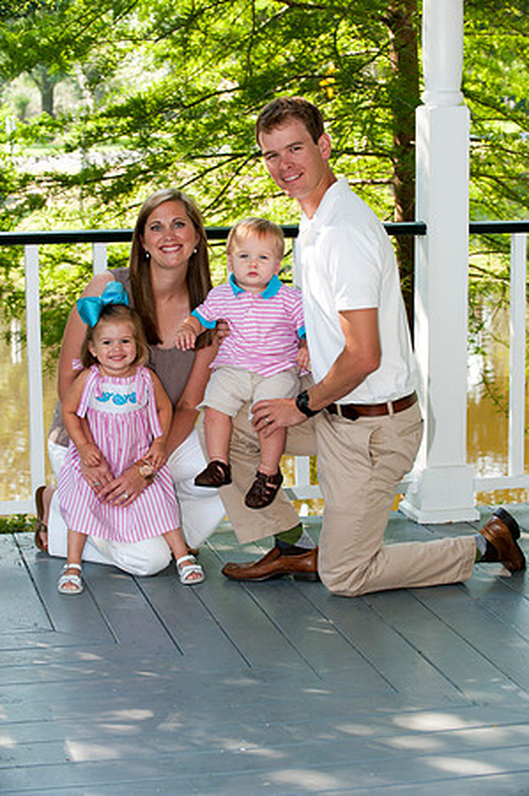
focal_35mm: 82
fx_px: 1811
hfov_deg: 16.6
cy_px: 398
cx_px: 264
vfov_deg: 24.8
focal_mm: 82
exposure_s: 1/100
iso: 250
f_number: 5.6
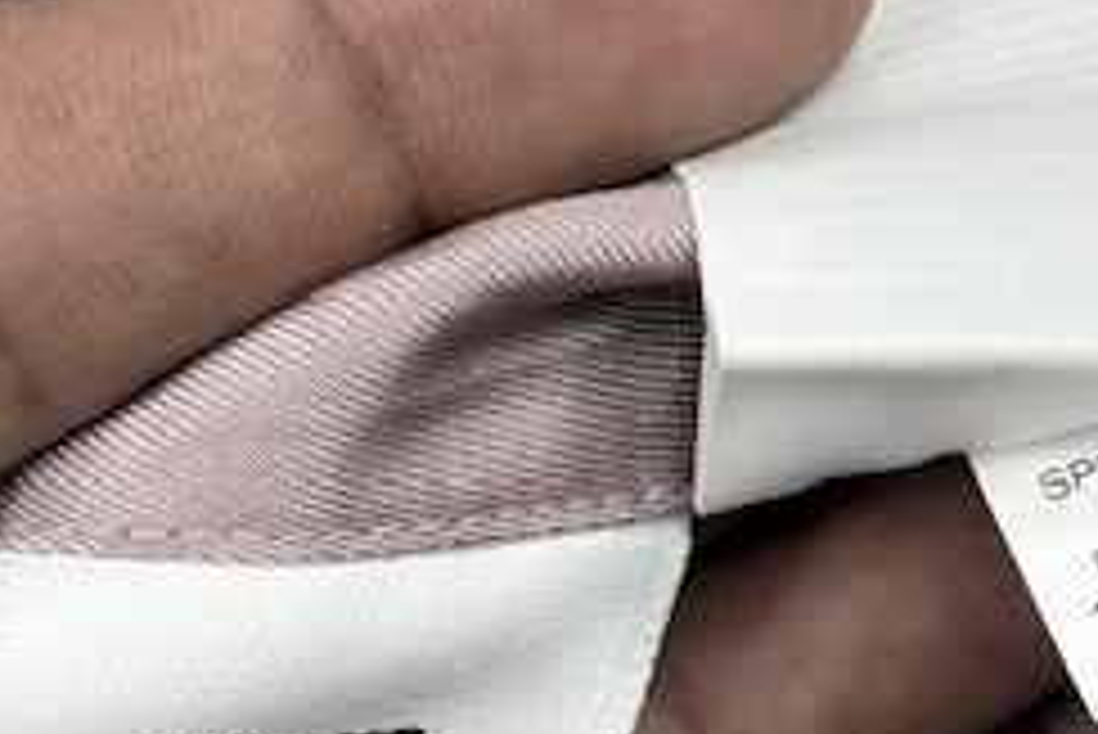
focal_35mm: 131
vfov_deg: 10.5
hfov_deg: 15.6
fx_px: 3998
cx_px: 778
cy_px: 477
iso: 50
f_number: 1.78
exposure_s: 1/127
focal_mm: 6.76
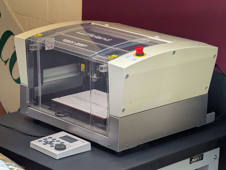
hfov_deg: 18.5
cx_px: 113
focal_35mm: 106
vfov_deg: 14.0
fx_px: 693
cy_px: 85
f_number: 3.5
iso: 764
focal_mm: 19
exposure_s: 1/154
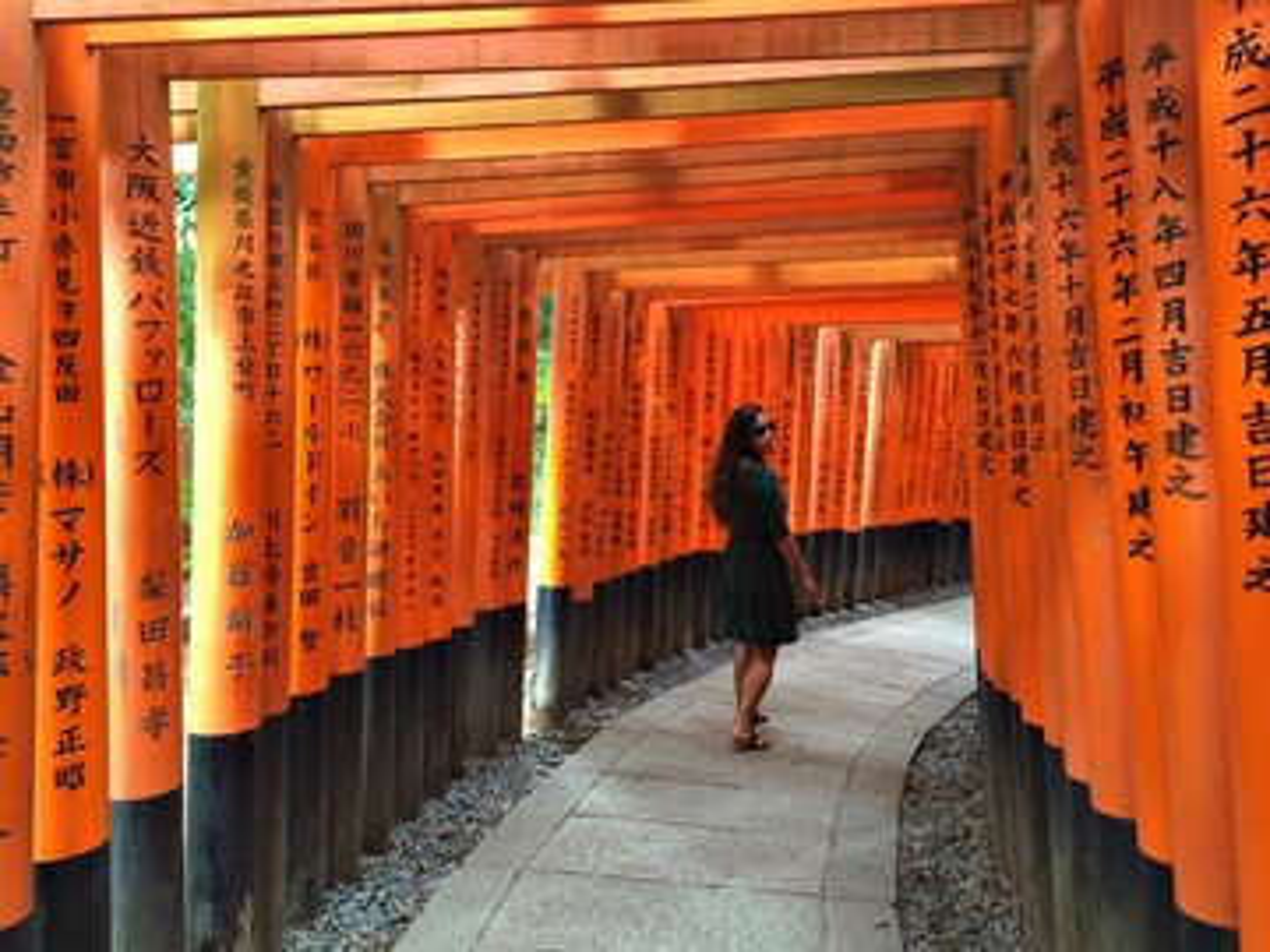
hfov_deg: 61.7
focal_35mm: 29
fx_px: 1064
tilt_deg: -9.5
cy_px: 476
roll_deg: +0.7
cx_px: 635
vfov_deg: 48.2
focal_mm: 4.2
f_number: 2.2
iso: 160
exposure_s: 1/30
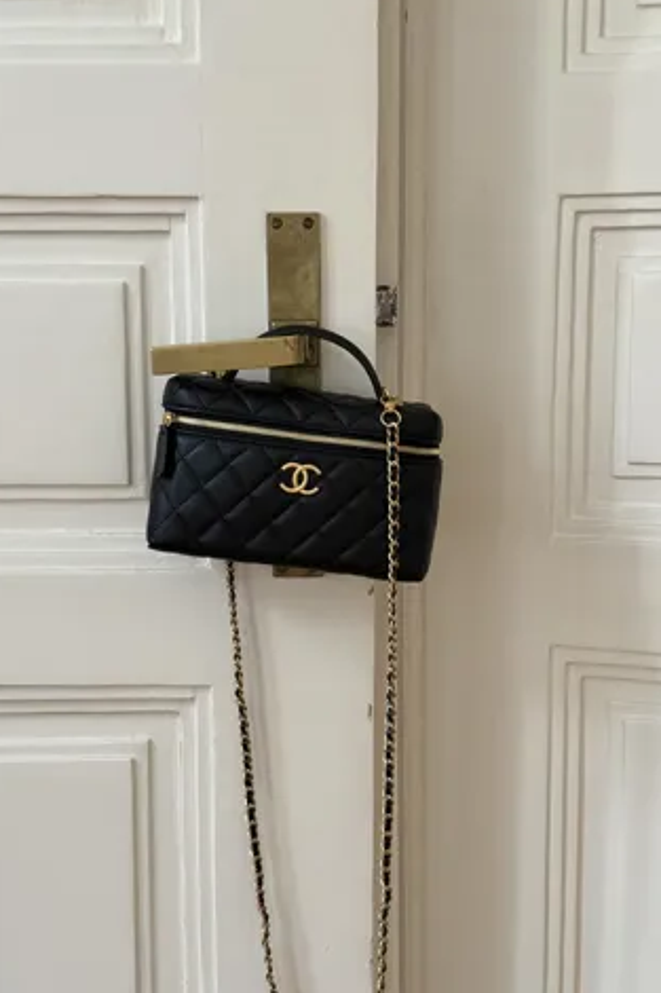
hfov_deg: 26.5
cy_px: 488
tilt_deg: -9.6
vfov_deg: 38.9
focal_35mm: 51
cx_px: 298
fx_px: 1406
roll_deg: +0.6
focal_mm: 6.76
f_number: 1.78
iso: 500
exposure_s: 1/40
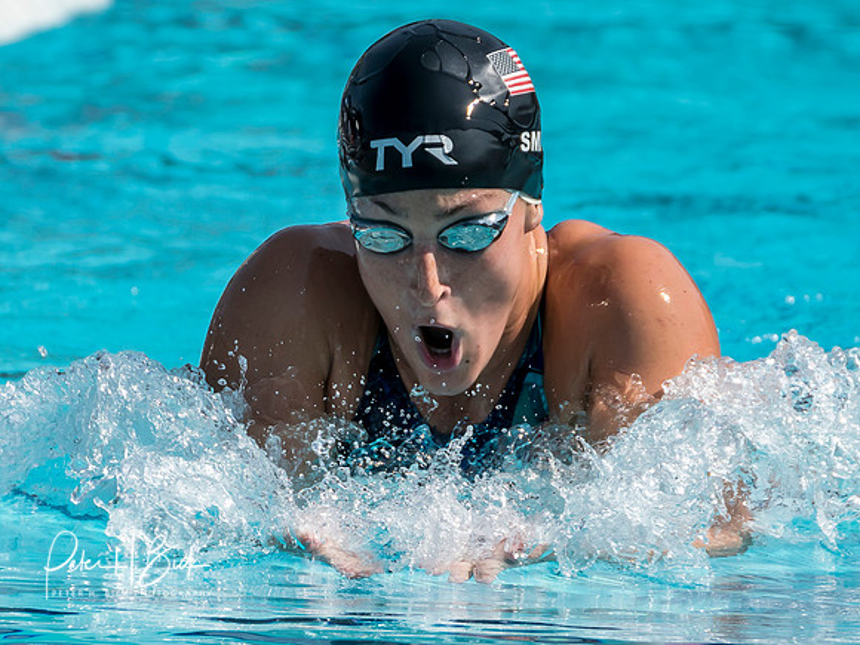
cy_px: 228
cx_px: 371
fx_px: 26929
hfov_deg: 1.8
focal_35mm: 1084
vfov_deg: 1.4
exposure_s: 1/1600
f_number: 5.6
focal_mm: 280
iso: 250
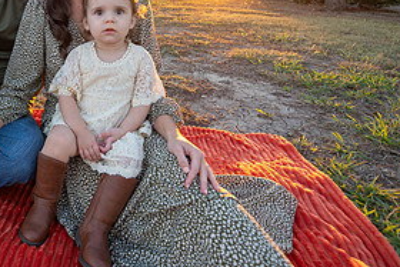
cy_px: 55
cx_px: 59
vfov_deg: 43.0
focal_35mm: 29
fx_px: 322
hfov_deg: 56.9
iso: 500
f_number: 3.2
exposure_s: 1/500
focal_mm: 14
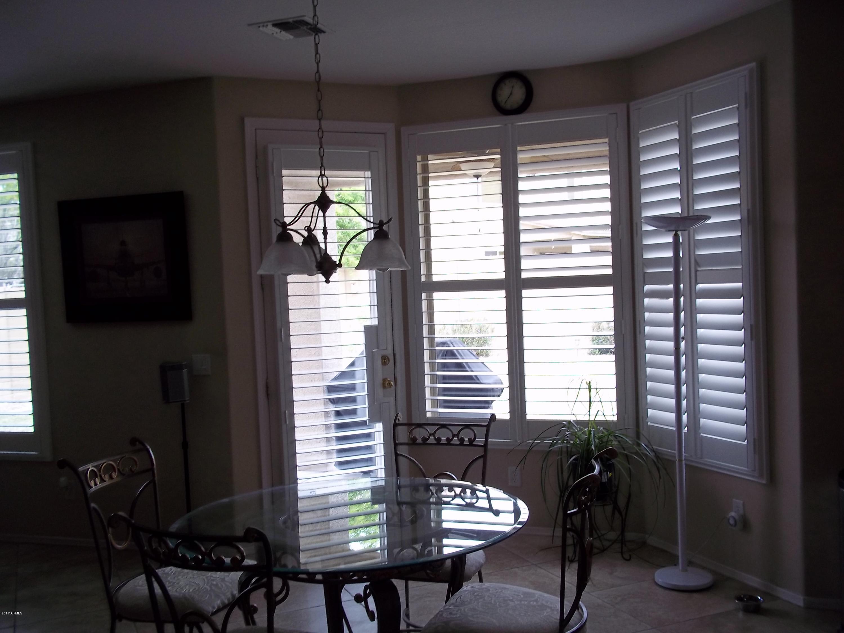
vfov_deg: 39.7
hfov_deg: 51.4
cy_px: 316
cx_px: 422
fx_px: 878
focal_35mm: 36
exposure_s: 1/80
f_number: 3.1
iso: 80
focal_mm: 6.5
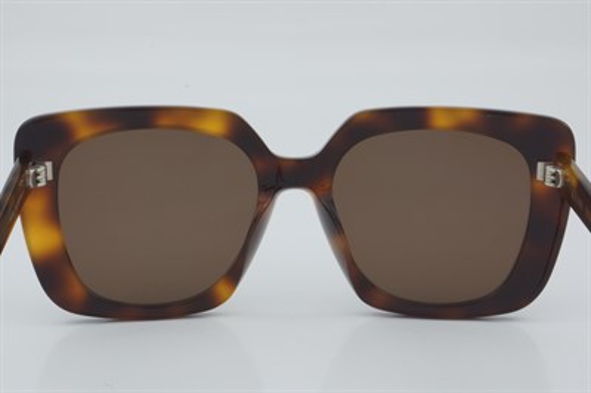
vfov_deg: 18.2
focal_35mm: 75
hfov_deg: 27.0
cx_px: 296
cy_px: 196
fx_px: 1230
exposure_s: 1/3
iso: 100
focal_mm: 50
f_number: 32
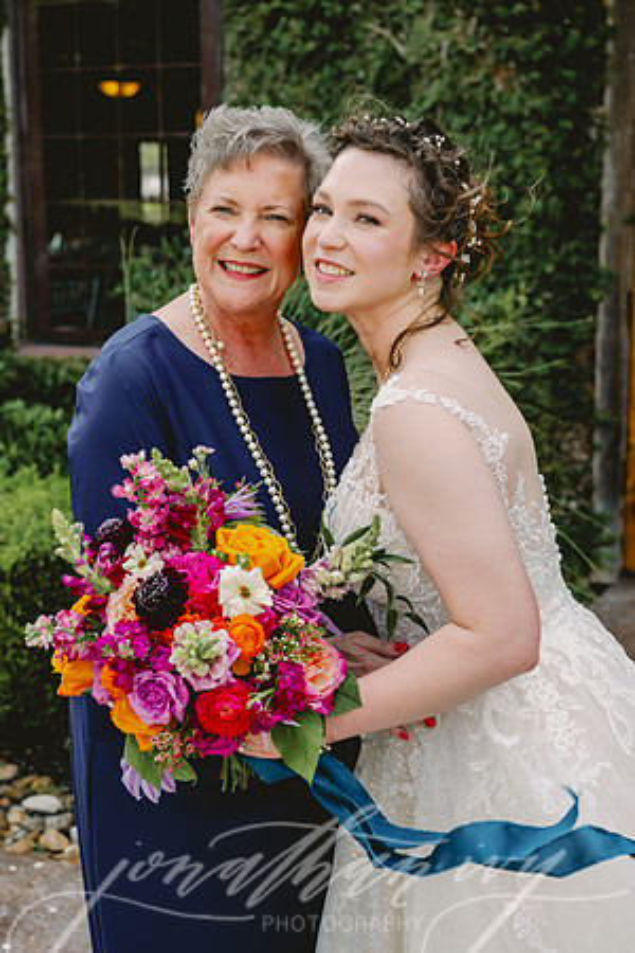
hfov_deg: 23.0
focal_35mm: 59
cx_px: 318
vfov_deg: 33.9
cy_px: 476
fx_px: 1561
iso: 200
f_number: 5
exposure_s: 1/320
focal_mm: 59
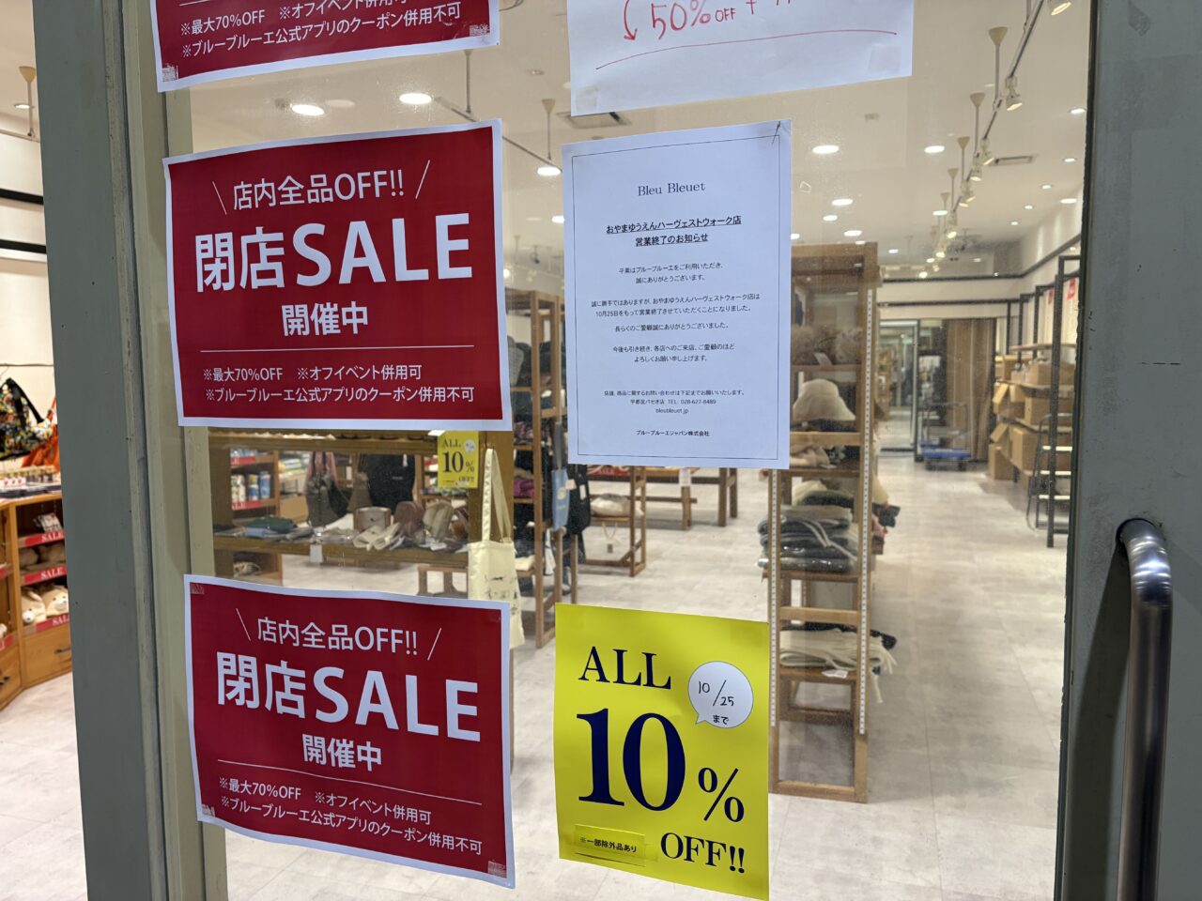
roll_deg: +1.4
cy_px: 450
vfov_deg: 53.1
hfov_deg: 67.3
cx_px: 601
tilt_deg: -5.2
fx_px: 903
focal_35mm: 26
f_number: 1.6
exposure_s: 1/100
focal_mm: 5.96
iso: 80
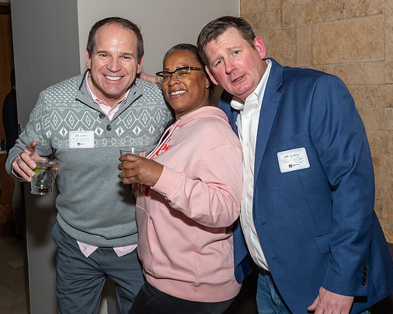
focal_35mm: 48
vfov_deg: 31.4
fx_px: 558
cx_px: 179
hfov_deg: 38.8
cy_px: 135
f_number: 7.1
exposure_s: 1/250
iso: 400
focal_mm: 20
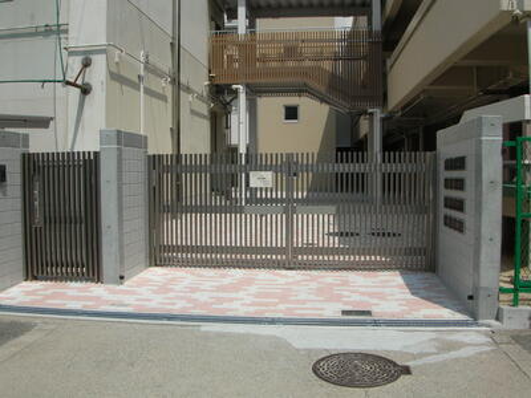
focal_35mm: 35
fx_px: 537
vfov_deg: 40.7
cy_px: 199
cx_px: 266
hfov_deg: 52.6
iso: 50
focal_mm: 5.8
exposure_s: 1/510
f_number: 5.6
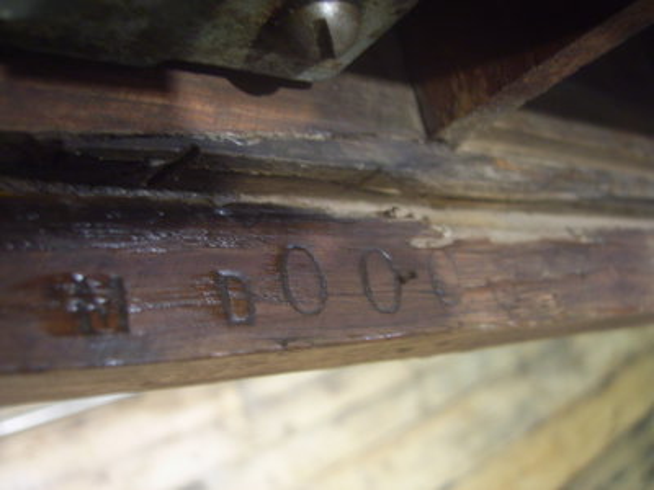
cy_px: 245
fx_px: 718
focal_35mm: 38
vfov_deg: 37.7
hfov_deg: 49.0
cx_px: 327
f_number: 2.8
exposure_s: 1/2.5
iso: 100
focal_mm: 7.8
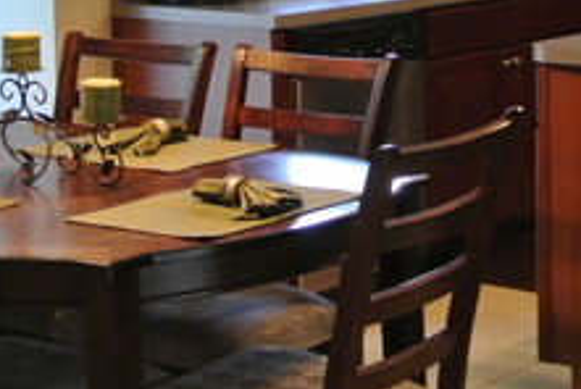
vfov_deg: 12.0
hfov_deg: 17.6
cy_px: -29
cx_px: 581
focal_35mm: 113
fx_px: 1826
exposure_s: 1/30
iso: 800
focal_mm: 14.5
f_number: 4
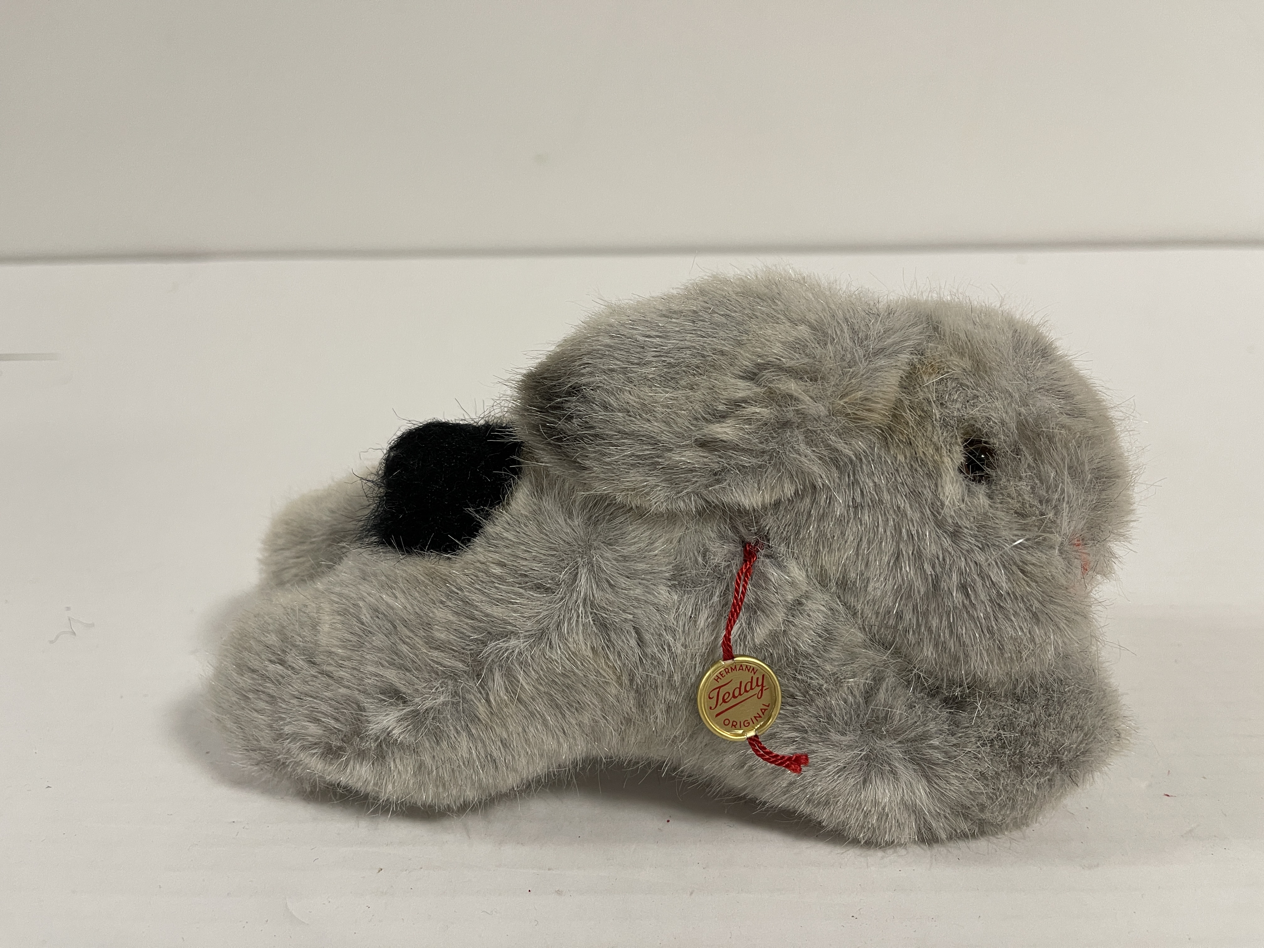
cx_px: 632
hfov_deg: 69.4
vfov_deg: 54.9
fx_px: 913
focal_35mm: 25
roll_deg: +0.1
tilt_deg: -23.6
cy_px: 474
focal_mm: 5.1
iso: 100
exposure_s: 1/50
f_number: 1.6
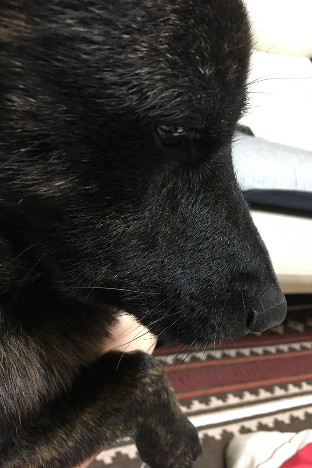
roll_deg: -15.4
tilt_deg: -20.4
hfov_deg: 42.3
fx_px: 403
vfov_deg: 60.3
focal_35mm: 31
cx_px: 159
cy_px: 231
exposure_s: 1/15
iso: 250
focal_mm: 4.15
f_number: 2.2
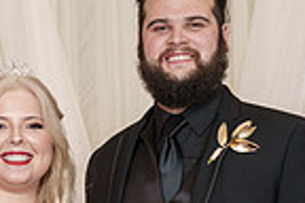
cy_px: 193
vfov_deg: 5.5
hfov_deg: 8.2
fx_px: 2118
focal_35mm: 250
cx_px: 182
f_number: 4
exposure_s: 1/100
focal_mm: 62
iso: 2000
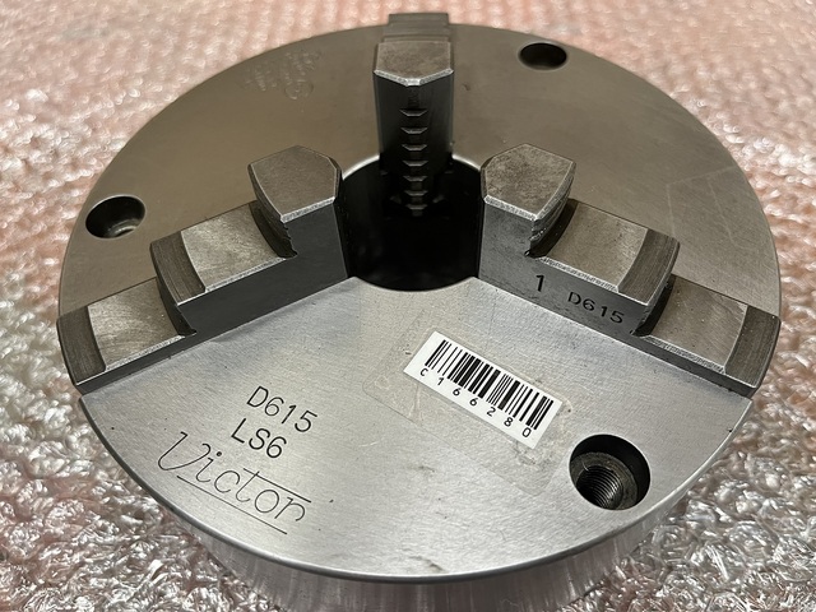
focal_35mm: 26
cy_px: 306
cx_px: 408
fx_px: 613
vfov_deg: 53.1
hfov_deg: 67.3
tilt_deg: -55.3
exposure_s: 1/50
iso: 160
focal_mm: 5.1
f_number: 1.6
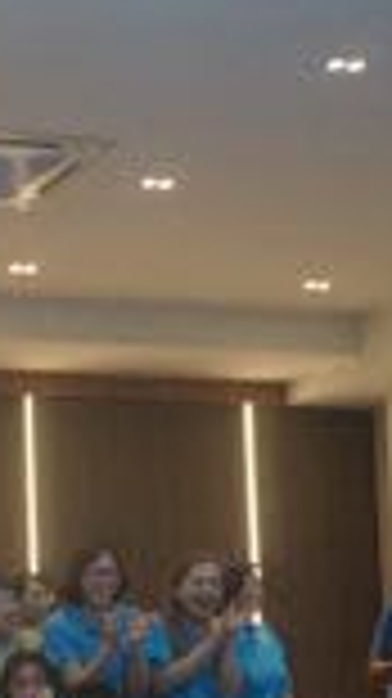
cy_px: 621
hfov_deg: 11.6
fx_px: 1714
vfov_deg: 22.5
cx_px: -424
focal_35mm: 93
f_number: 4
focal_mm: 19
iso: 1000
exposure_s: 1/160
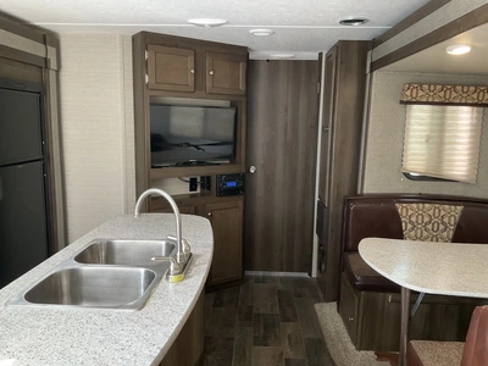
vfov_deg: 48.2
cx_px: 244
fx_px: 409
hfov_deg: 61.7
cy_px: 183
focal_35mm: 29
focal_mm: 3
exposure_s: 1/60
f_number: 1.8
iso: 125
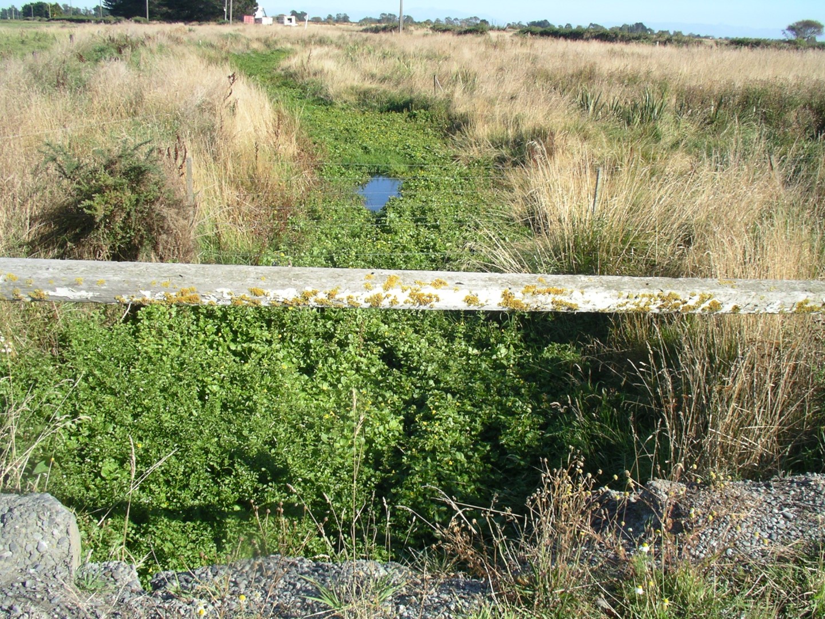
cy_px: 310
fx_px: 882
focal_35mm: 37
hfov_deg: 50.1
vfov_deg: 38.7
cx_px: 412
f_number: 6.9
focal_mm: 5.7
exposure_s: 1/125
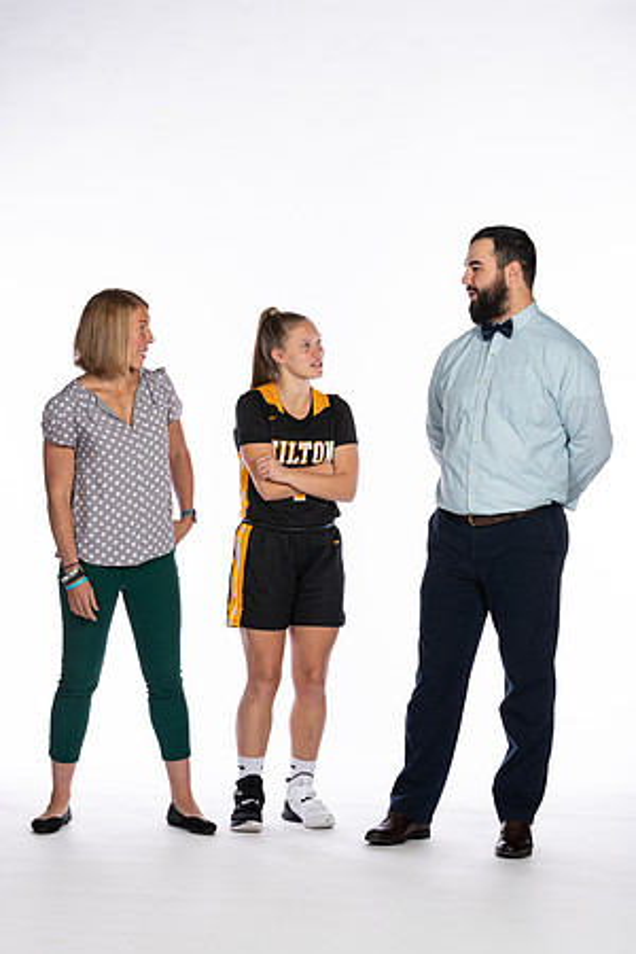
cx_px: 318
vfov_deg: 19.5
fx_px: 2782
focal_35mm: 105
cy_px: 477
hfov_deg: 13.0
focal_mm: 70
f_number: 5.6
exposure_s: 1/100
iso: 100
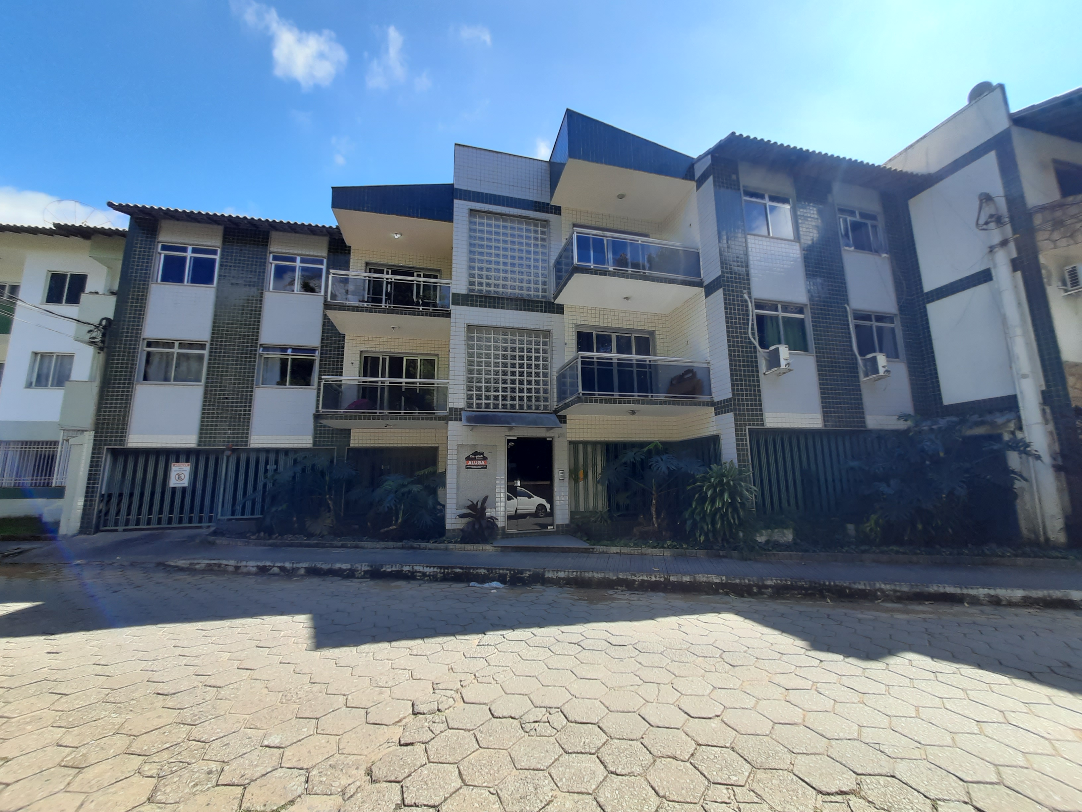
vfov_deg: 89.9
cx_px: 541
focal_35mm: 13
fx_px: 406
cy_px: 406
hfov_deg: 106.2
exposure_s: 1/623
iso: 40
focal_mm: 1.42
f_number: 2.2
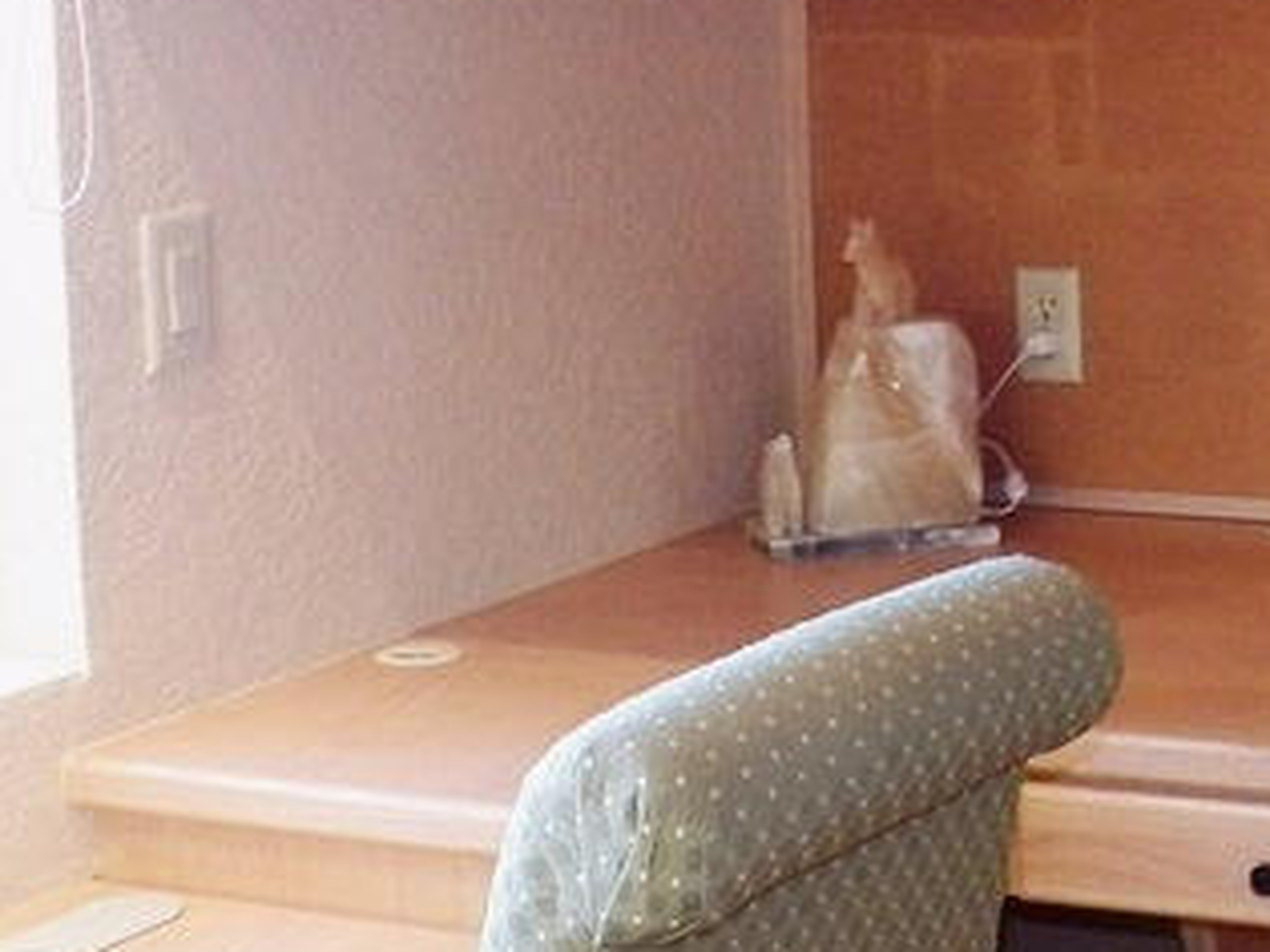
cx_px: 1399
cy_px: 323
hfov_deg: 20.9
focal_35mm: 89
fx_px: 3264
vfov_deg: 16.6
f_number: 2.8
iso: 250
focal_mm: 4.9
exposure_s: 1/30
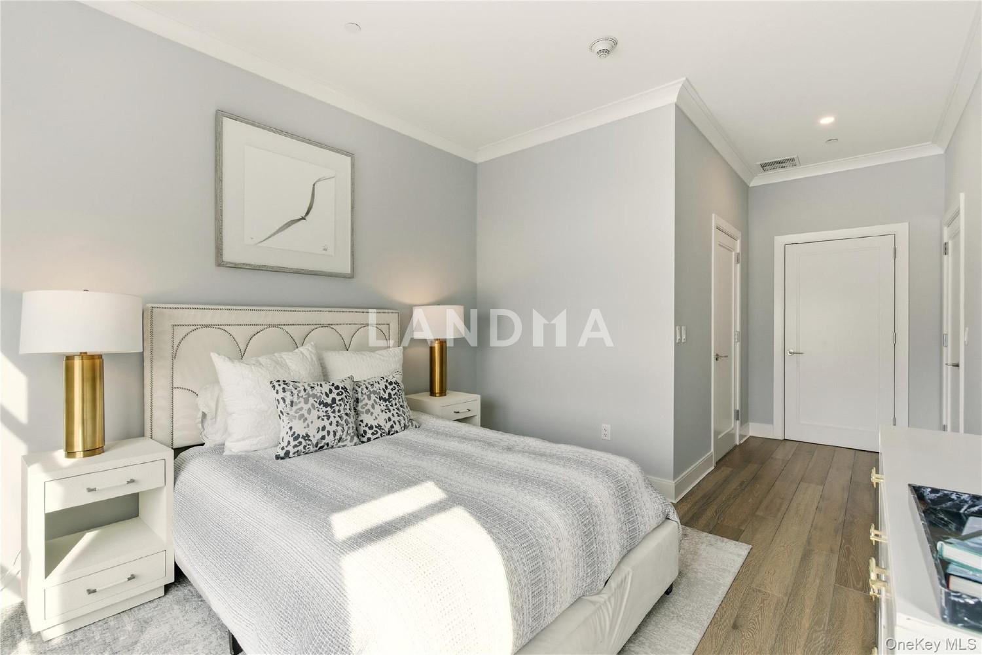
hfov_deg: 96.7
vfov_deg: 73.7
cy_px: 328
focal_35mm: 16
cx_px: 491
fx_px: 436
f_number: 9
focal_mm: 16
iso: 250
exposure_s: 1/250
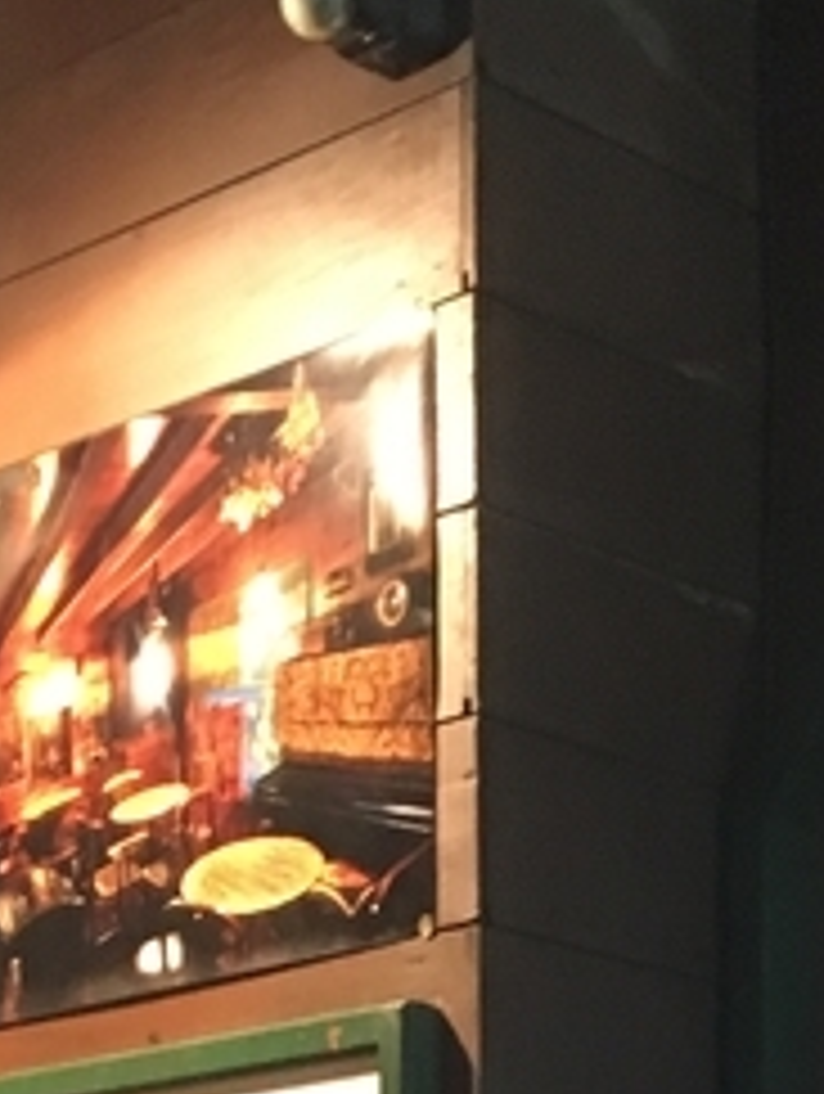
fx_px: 3862
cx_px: 716
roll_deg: +0.5
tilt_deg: +0.1
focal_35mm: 122
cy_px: 1922
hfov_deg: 12.1
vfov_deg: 14.4
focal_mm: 4.15
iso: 200
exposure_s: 1/15
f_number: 2.2
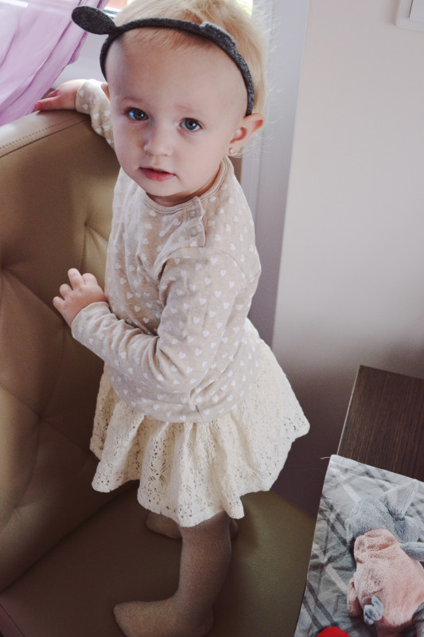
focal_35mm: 57
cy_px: 318
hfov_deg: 23.8
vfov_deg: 35.1
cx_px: 212
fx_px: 1007
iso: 1250
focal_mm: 38
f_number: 4.5
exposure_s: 1/15
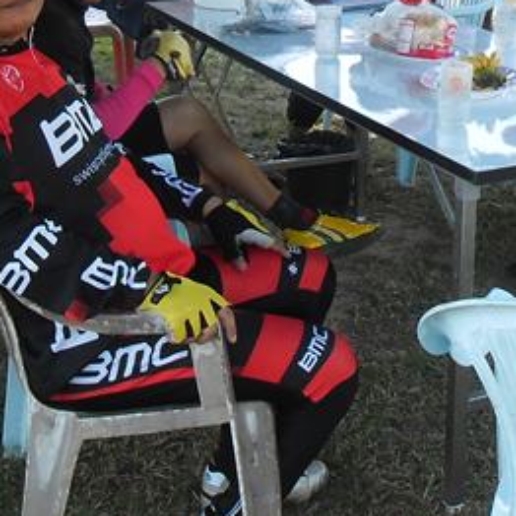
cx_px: 425
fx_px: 1231
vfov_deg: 22.2
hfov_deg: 23.3
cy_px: -67
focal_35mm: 73
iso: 100
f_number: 3.5
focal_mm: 4.9
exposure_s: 1/90
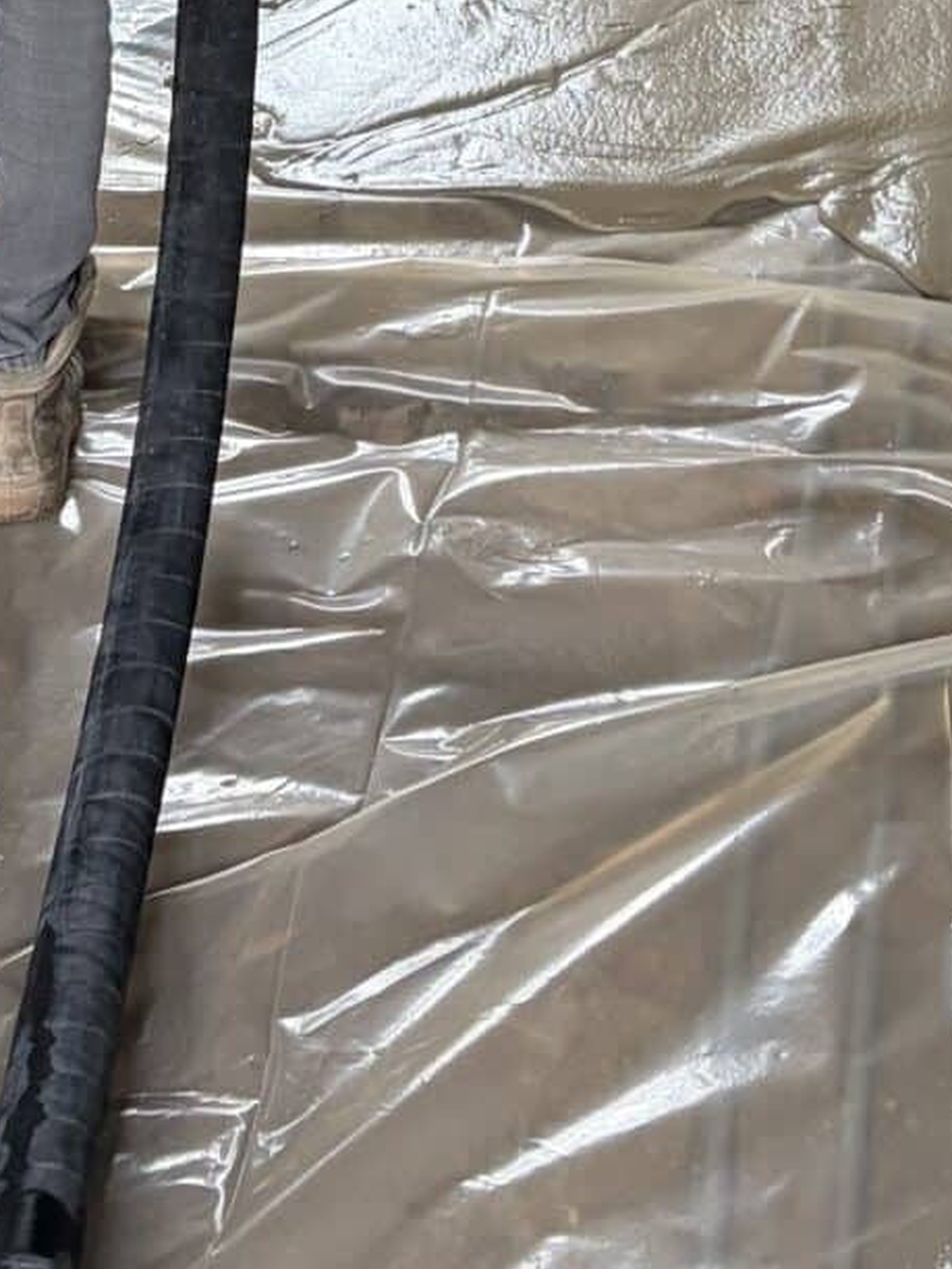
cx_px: 635
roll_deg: -1.2
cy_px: -672
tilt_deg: -13.0
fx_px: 3190
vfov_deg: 19.4
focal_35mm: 87
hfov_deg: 16.9
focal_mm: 5.96
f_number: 1.6
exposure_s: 1/60
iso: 125
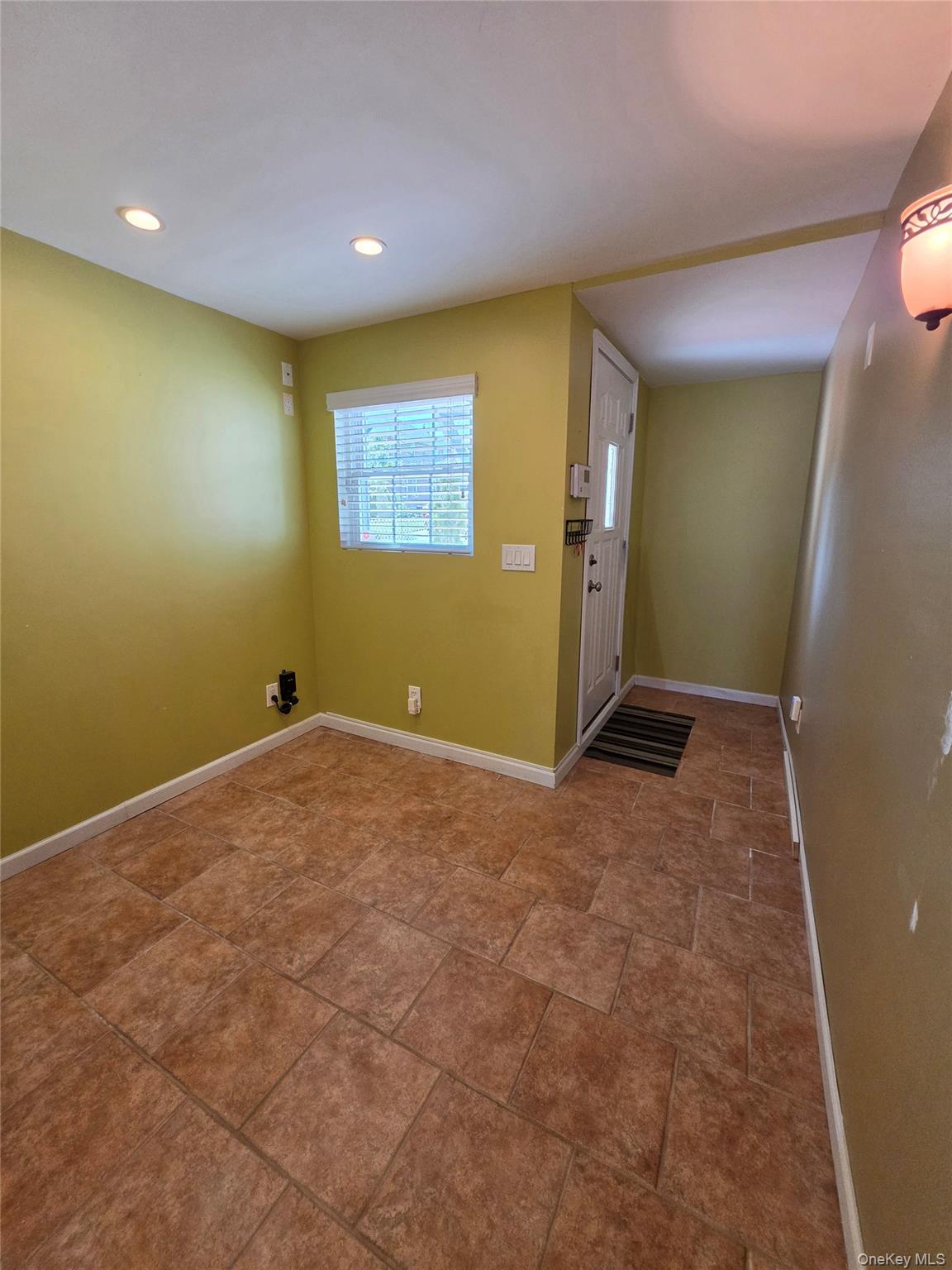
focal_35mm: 13
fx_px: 477
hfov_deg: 89.9
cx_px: 476
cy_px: 635
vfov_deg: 106.2
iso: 200
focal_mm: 2.2
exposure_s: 1/120
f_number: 1.9
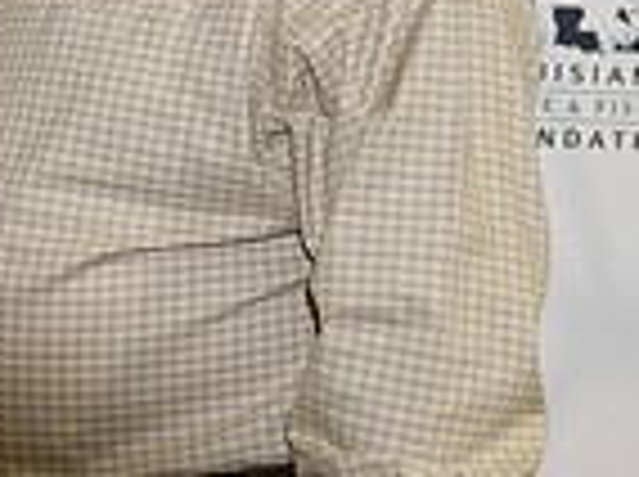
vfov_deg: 8.5
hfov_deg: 11.2
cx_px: -130
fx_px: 3188
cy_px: 50
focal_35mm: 173
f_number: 3.2
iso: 800
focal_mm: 44
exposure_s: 1/125
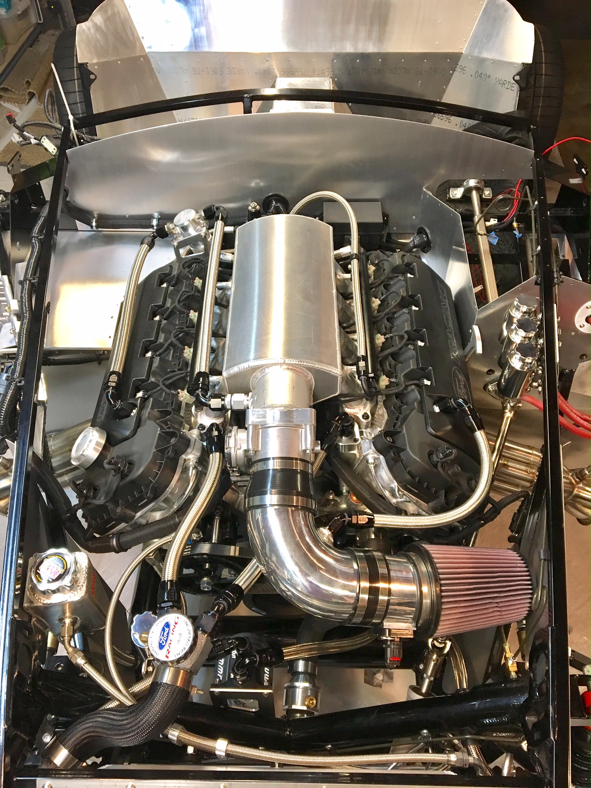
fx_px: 660
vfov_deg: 61.7
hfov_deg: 48.2
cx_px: 296
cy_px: 394
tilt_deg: -50.4
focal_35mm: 29
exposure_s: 1/30
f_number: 2.2
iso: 100
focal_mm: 4.15
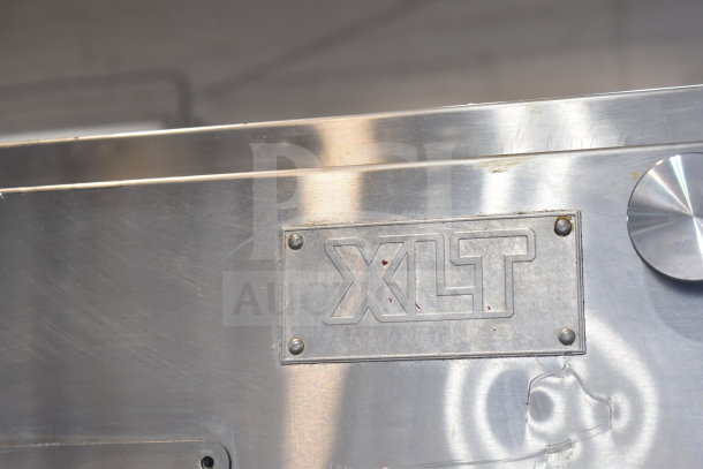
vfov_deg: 16.6
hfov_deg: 24.6
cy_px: 234
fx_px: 1611
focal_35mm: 82
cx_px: 352
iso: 900
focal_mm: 55
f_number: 5.6
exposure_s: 1/100
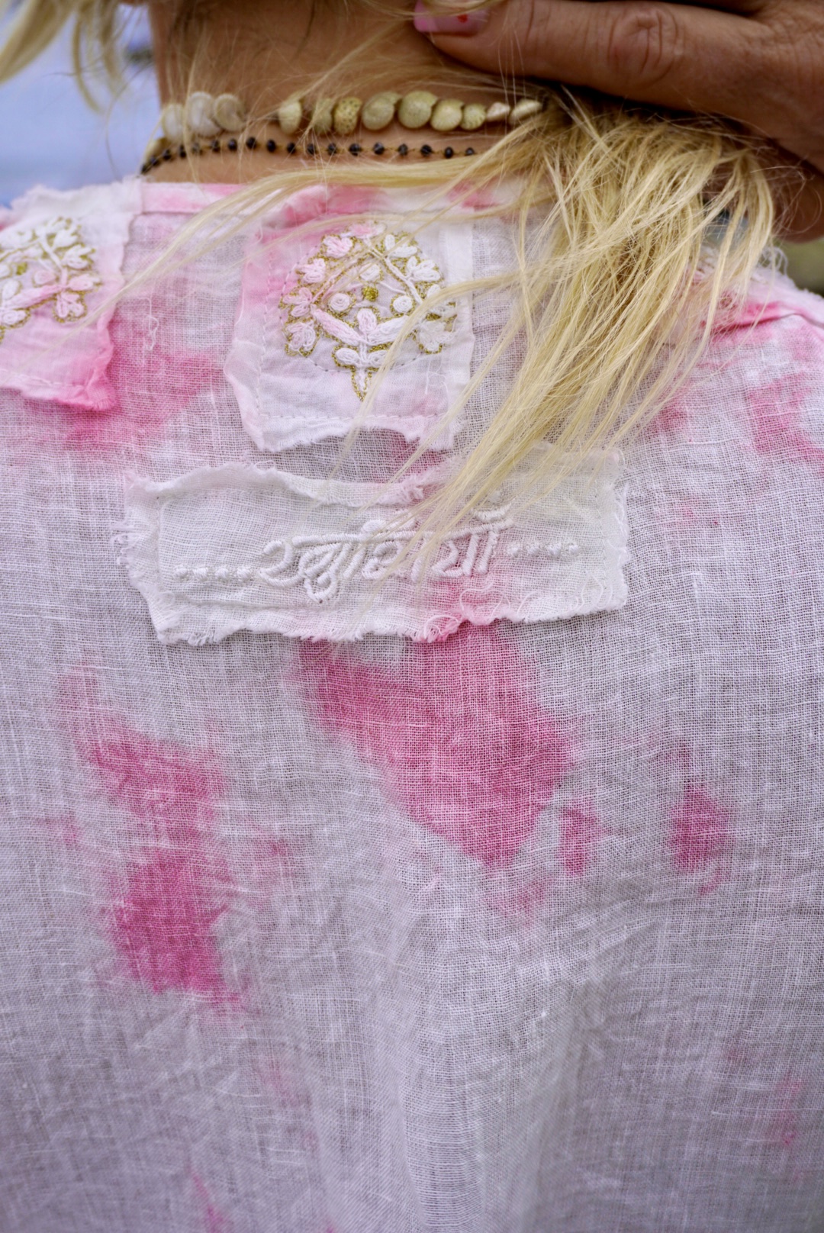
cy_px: 616
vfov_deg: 41.1
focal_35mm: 48
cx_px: 412
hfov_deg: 28.1
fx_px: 1645
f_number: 5.6
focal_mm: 32
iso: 100
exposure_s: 1/800
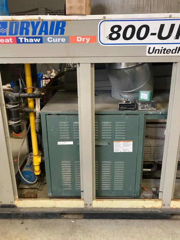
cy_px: 119
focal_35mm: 30
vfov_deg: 60.0
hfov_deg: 46.8
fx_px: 208
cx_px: 93
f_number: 1.8
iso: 160
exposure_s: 1/60
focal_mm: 3.99
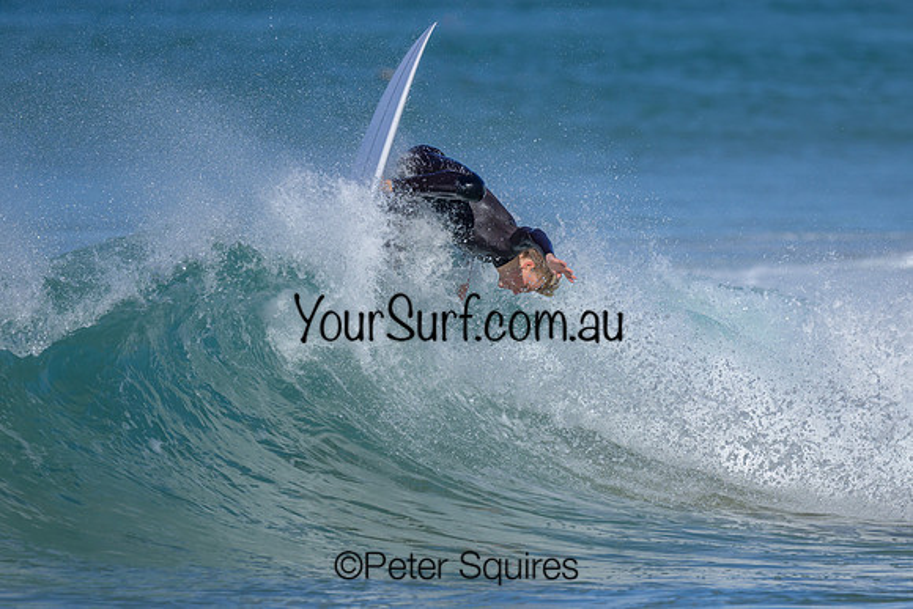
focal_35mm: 1093
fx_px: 27723
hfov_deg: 1.9
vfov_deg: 1.3
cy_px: 416
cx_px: 448
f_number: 6.3
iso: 200
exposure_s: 1/2000
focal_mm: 800
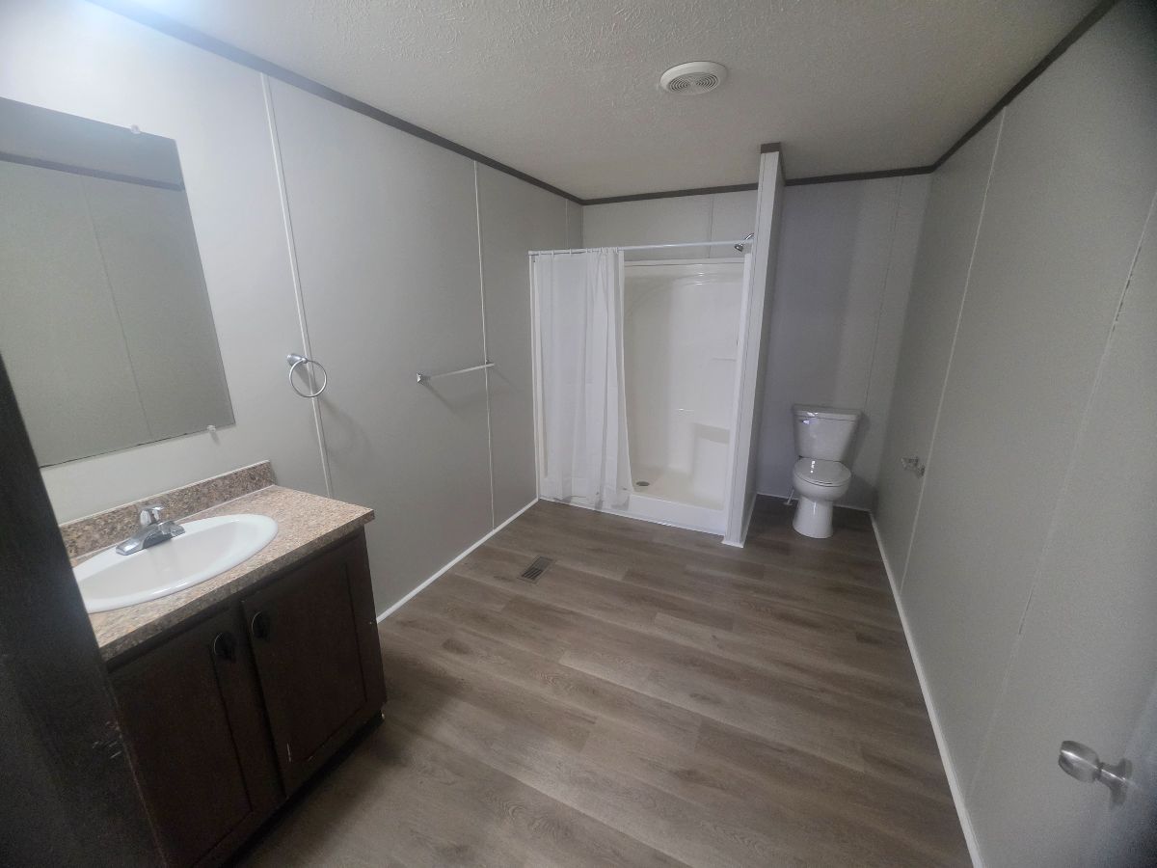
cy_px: 434
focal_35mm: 13
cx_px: 578
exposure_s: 1/67
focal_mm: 2.2
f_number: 1.9
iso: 320
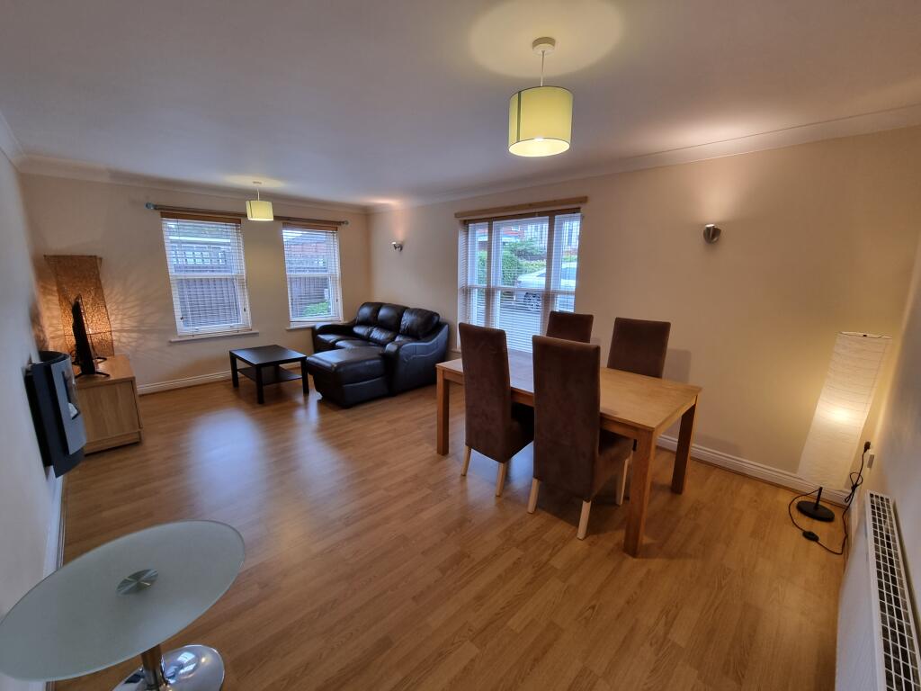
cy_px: 346
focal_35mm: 13
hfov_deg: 106.2
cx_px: 460
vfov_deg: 89.9
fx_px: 346
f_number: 2.2
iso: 125
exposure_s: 1/50
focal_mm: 2.2
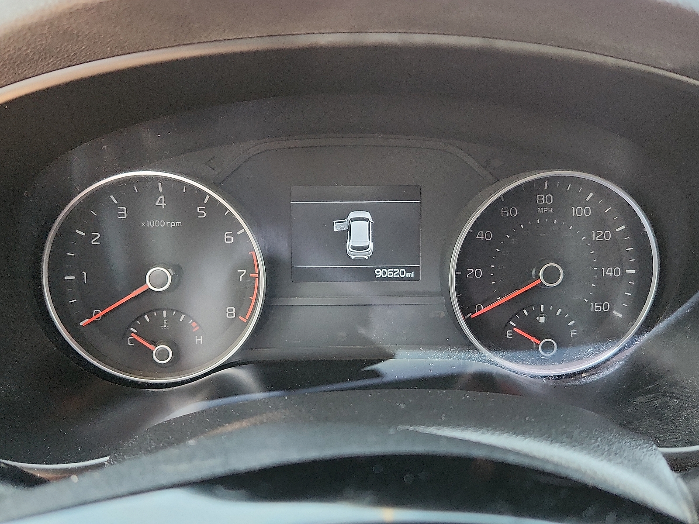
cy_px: 262
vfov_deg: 58.9
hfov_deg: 73.9
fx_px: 464
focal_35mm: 23
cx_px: 350
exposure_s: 1/59.2
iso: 324
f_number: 1.8
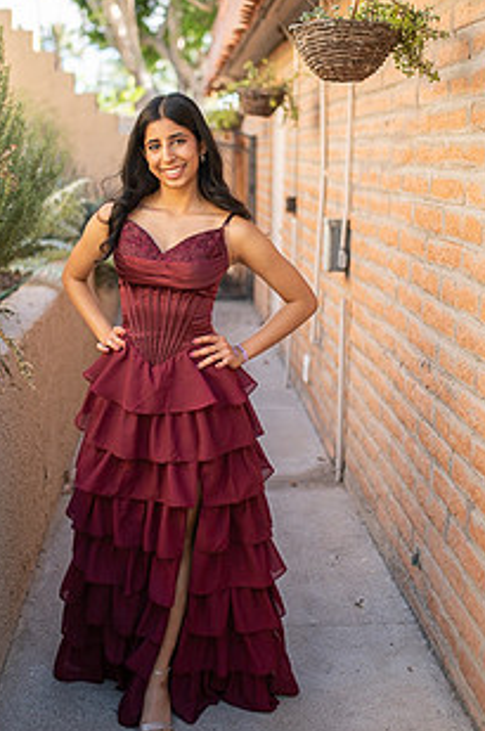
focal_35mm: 51
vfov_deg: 38.9
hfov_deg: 26.3
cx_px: 169
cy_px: 326
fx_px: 1034
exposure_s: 1/4000
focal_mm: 35
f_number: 1.4
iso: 400
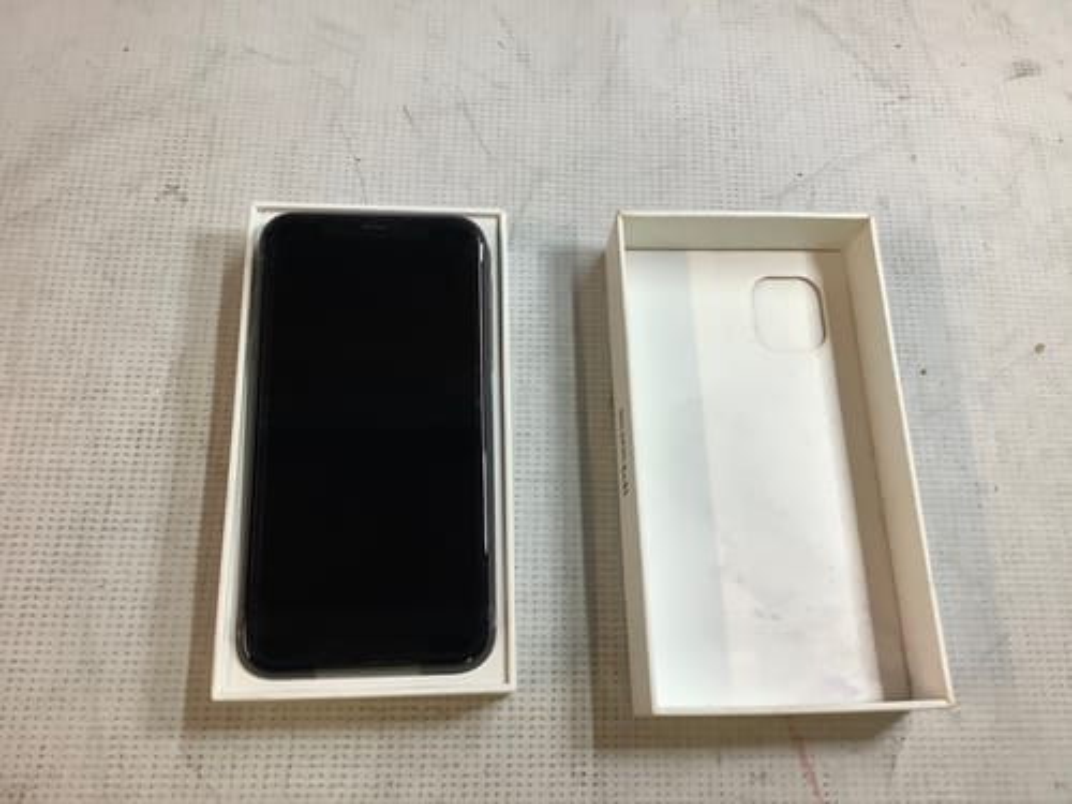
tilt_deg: -70.7
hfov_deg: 58.4
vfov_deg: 45.4
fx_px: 960
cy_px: 402
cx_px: 536
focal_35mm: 31
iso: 100
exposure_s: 1/50
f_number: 2.4
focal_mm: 3.3
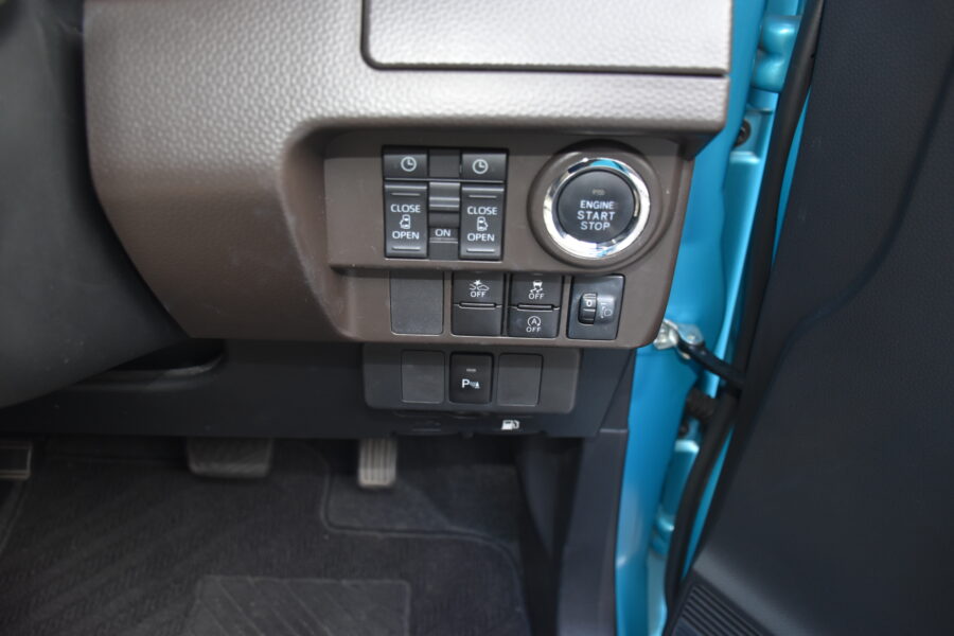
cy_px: 318
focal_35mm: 30
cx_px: 477
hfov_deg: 61.9
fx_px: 795
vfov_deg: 43.6
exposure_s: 1/100
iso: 800
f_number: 5
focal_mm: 20
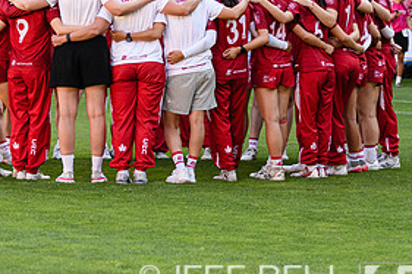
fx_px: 2482
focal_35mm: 217
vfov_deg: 6.3
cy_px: 53
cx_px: 43
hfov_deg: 9.4
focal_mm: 70
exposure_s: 1/1250
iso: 640
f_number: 3.2
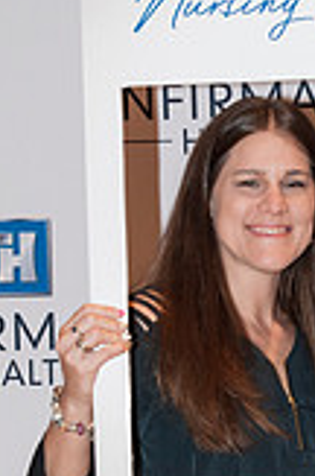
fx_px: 2399
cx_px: 378
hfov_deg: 7.5
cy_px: 377
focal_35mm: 182
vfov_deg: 11.3
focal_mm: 44
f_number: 5.6
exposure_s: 1/60
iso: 400
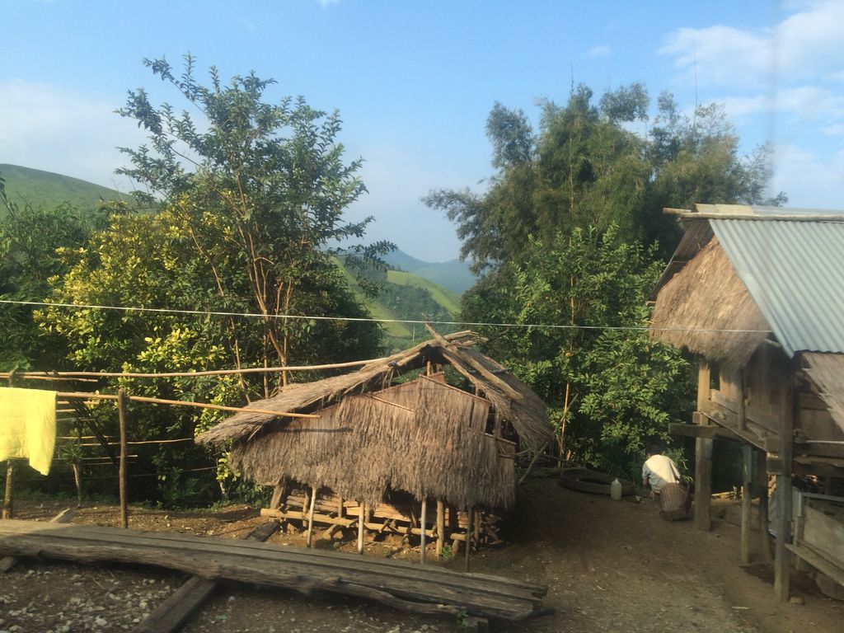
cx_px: 422
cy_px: 316
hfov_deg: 61.7
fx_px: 707
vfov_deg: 48.2
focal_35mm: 29
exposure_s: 1/760
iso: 32
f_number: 2.2
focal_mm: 4.15
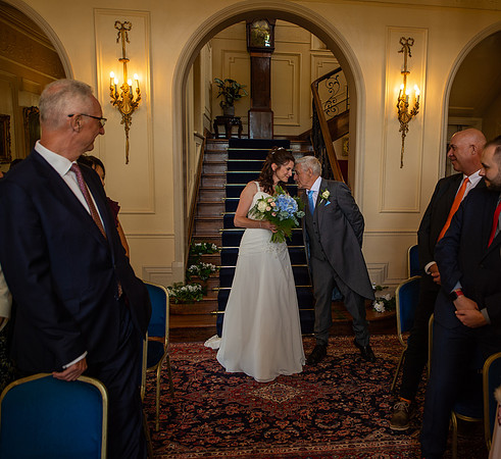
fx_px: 504
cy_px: 230
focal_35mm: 32
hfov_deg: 52.2
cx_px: 319
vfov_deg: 49.0
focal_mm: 24
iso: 160
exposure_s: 1/100
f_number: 2.8
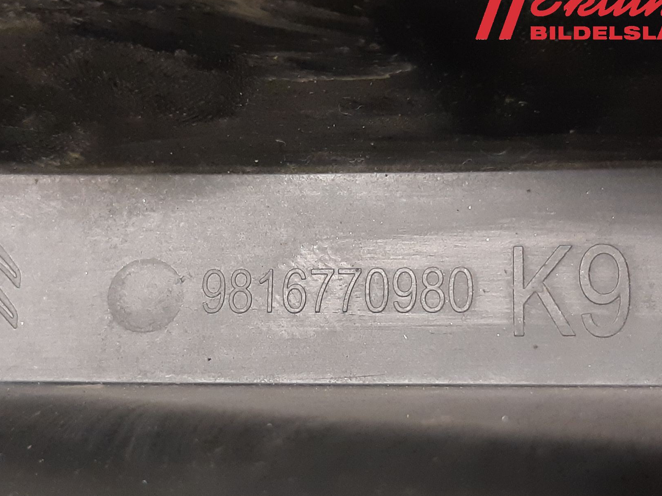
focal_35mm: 33
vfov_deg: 42.8
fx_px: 631
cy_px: 285
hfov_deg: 55.3
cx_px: 307
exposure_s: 1/40
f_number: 1.7
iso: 250
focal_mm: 3.93
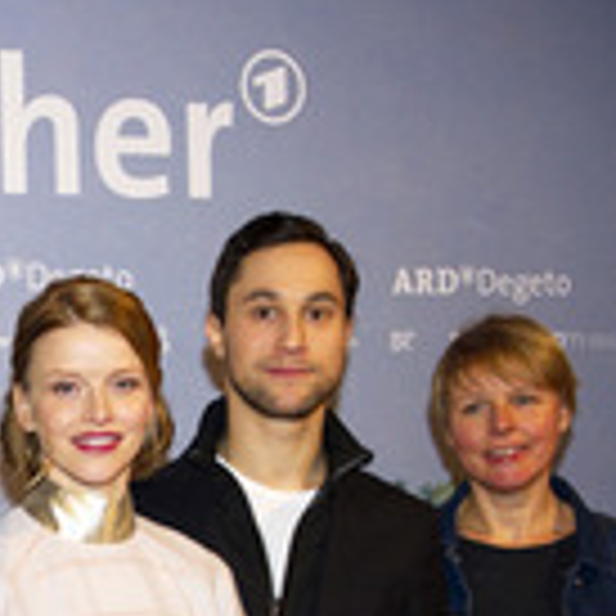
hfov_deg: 15.4
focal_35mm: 106
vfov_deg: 16.0
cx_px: -247
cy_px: 652
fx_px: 2134
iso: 1000
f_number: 5.6
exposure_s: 1/100
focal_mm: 38
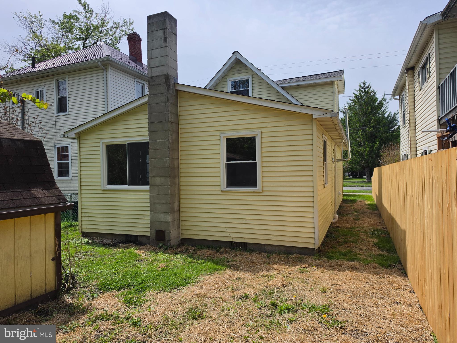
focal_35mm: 23
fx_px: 304
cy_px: 172
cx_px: 228
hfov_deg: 73.9
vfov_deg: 58.9
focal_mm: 6.5
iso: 50
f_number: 1.4
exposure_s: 1/7939
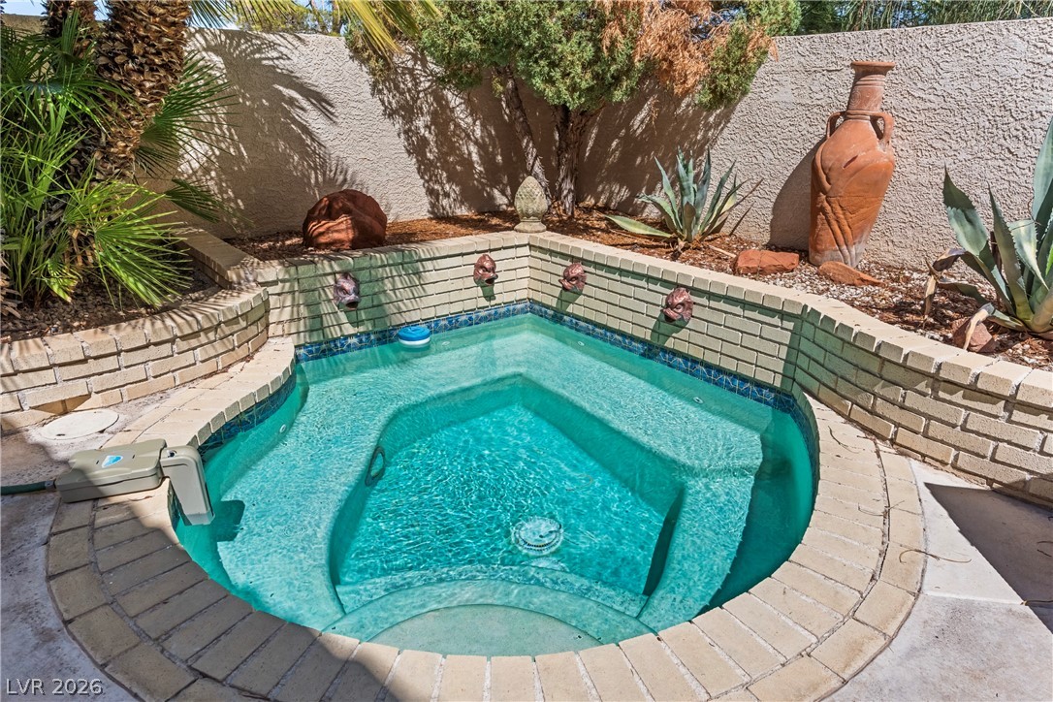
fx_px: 673
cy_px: 351
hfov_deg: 76.1
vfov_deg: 55.1
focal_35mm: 23
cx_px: 526
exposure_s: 1/8000
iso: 400
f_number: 7.1
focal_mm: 23
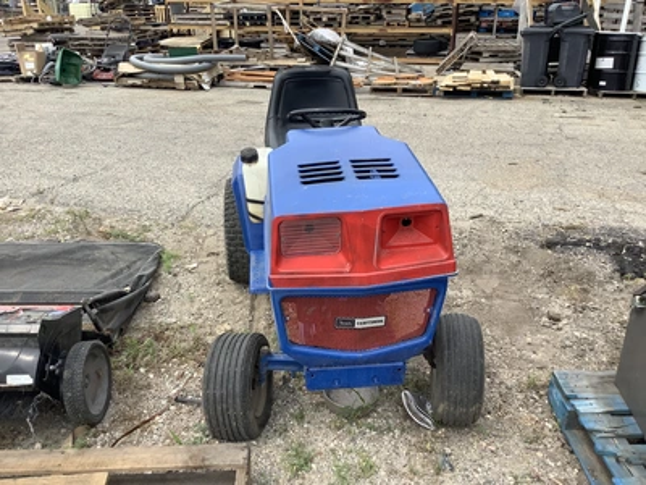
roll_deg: -1.2
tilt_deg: -23.2
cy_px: 242
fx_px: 579
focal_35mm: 31
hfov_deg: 58.4
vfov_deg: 45.4
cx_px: 323
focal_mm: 3.3
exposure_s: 1/727
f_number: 2.4
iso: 25
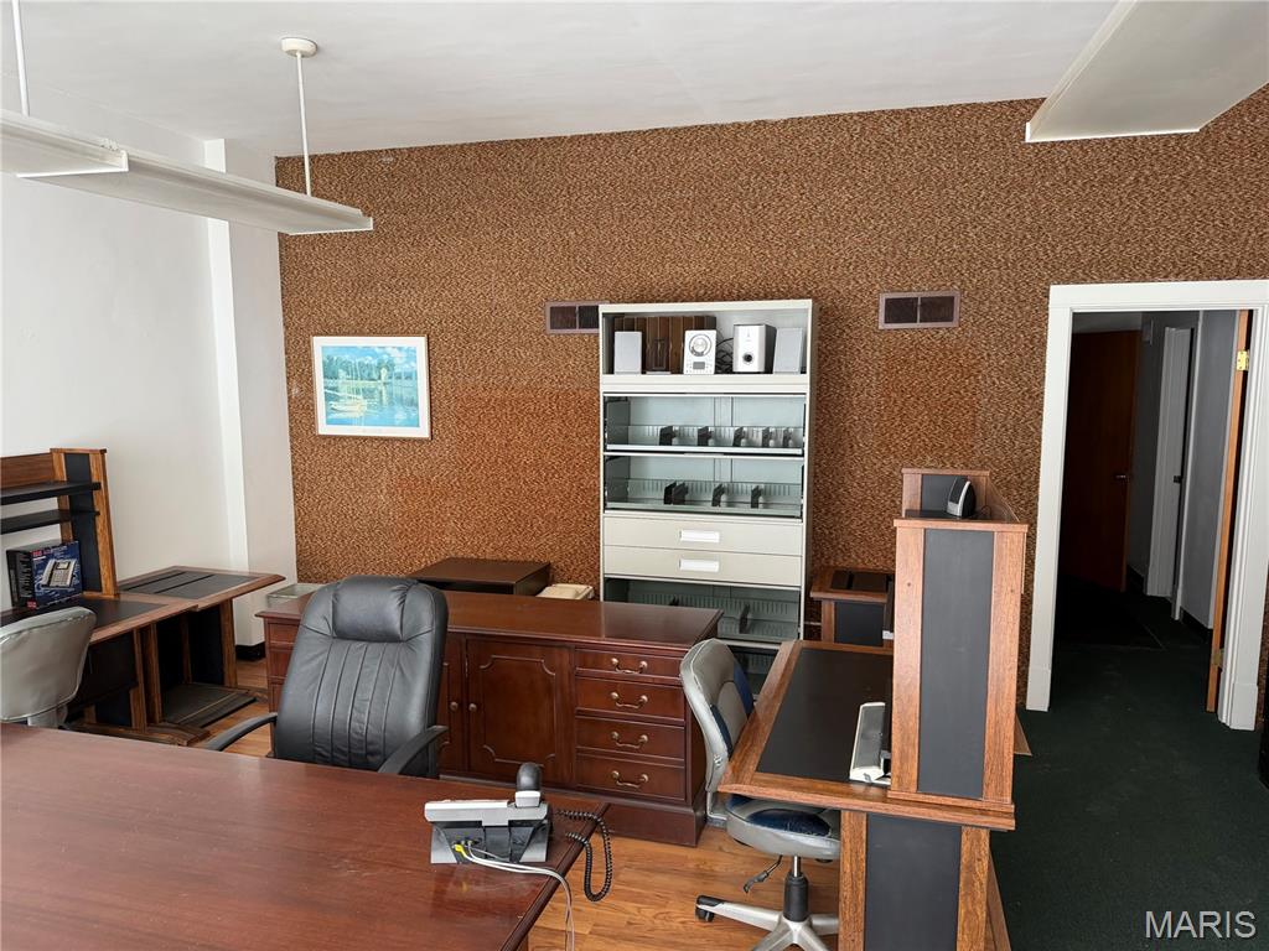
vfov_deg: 56.8
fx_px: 880
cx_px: 634
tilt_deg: -7.8
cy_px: 476
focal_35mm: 24
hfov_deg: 71.6
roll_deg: +1.1
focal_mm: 6.76
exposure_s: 1/93
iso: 200
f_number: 1.78
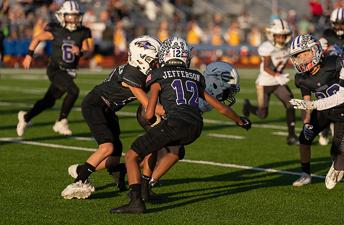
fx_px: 2058
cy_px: 115
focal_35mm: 217
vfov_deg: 6.3
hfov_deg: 9.6
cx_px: 194
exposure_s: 1/2000
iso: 100
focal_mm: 150
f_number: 2.8
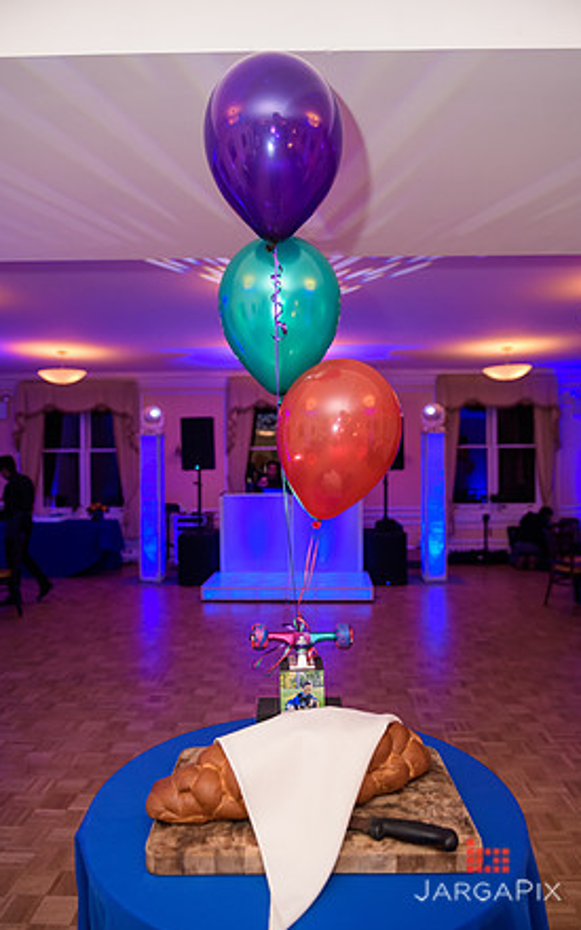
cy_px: 471
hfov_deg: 49.3
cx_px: 298
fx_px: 633
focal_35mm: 25
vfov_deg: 72.5
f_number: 3.2
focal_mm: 24
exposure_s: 1/125
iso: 1600
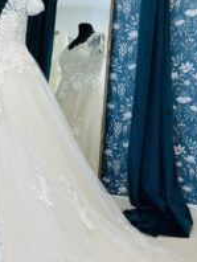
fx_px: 424
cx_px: -7
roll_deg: +1.0
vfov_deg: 34.1
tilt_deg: -13.0
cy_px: 165
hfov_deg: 24.8
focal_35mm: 56
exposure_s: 1/100
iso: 40
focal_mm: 5.1
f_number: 1.6
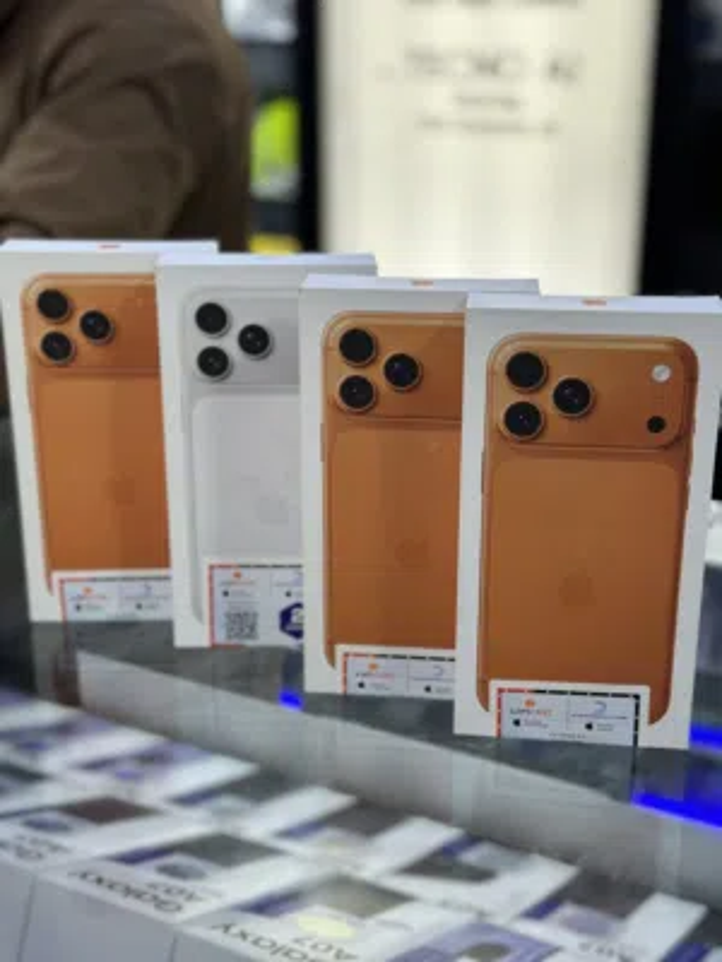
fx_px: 1335
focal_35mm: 48
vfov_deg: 39.7
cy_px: 481
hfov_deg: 30.3
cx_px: 361
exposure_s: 1/106
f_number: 1.78
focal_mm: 6.86
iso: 64
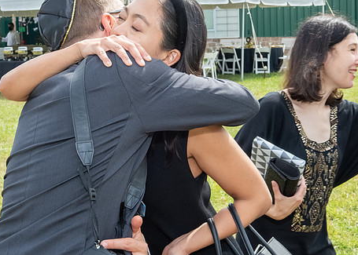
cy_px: 96
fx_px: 813
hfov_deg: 24.8
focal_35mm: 80
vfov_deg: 17.8
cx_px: 151
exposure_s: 1/250
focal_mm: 34
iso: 800
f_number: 11
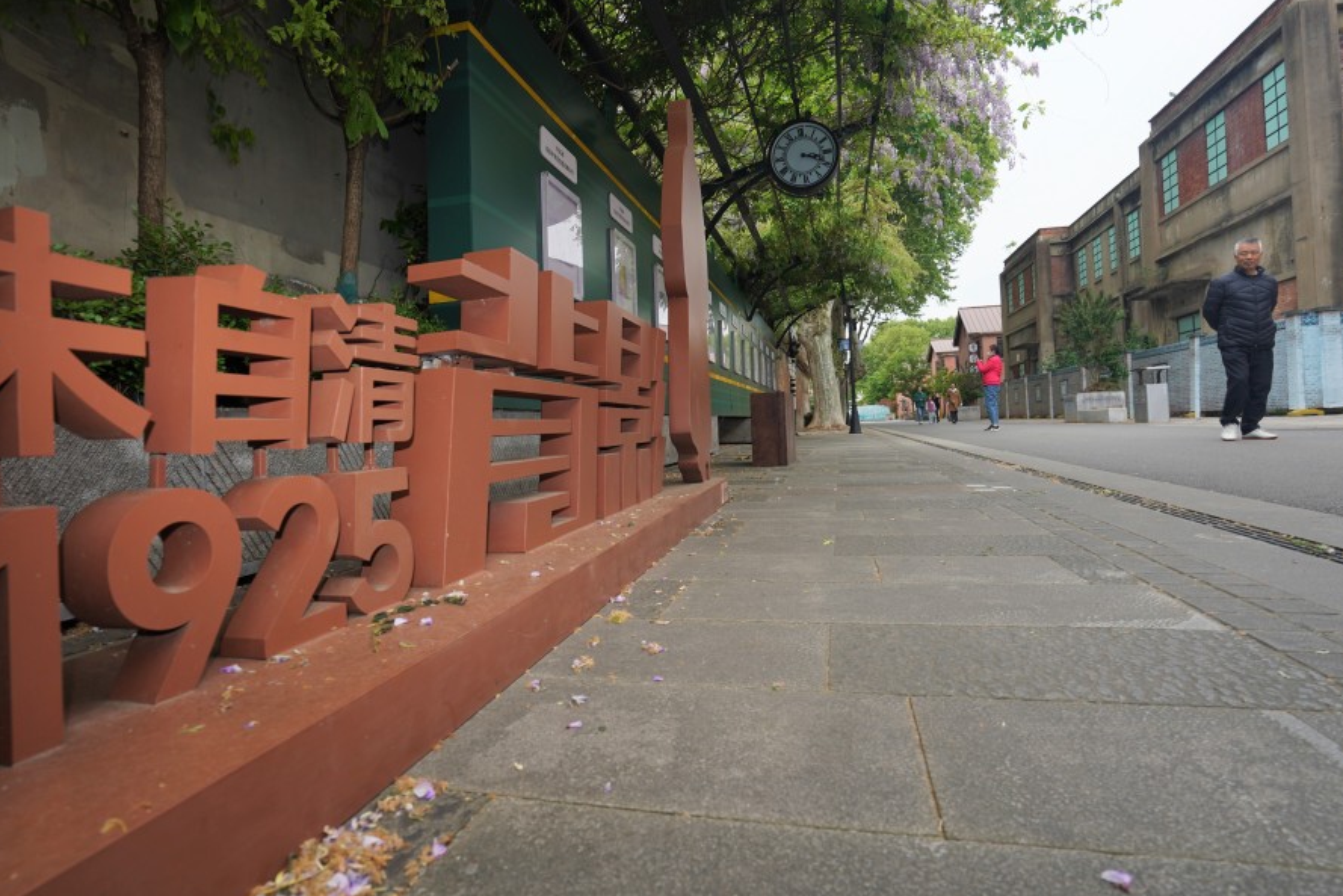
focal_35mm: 18
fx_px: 672
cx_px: 671
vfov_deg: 67.3
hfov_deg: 90.0
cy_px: 421
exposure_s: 1/30
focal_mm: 16
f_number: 7.1
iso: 200
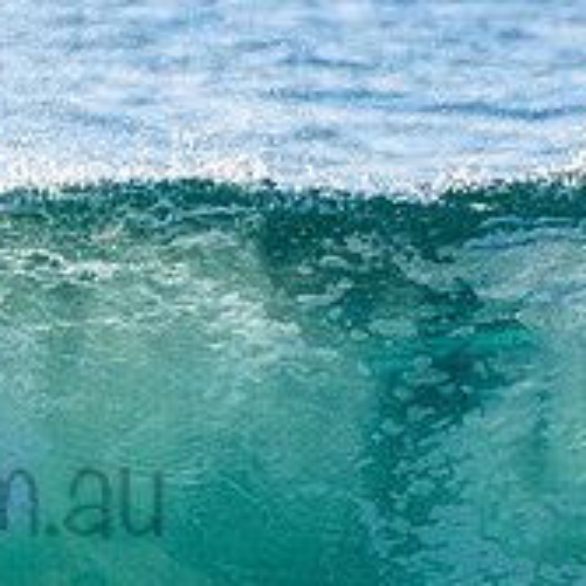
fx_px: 42346
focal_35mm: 2211
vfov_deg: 0.8
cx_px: -207
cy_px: 454
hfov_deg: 0.8
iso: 360
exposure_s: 1/1250
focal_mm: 500
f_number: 5.6
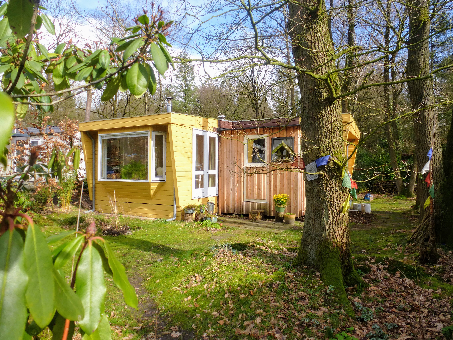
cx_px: 226
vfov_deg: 56.8
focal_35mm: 24
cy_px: 170
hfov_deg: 71.6
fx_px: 314
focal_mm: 4.3
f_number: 4
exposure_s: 1/320
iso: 100
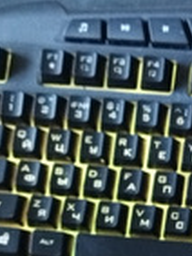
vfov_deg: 21.7
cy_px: 289
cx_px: 318
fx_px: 628
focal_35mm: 85
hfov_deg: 15.5
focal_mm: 5.89
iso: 580
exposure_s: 1/25
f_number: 1.89
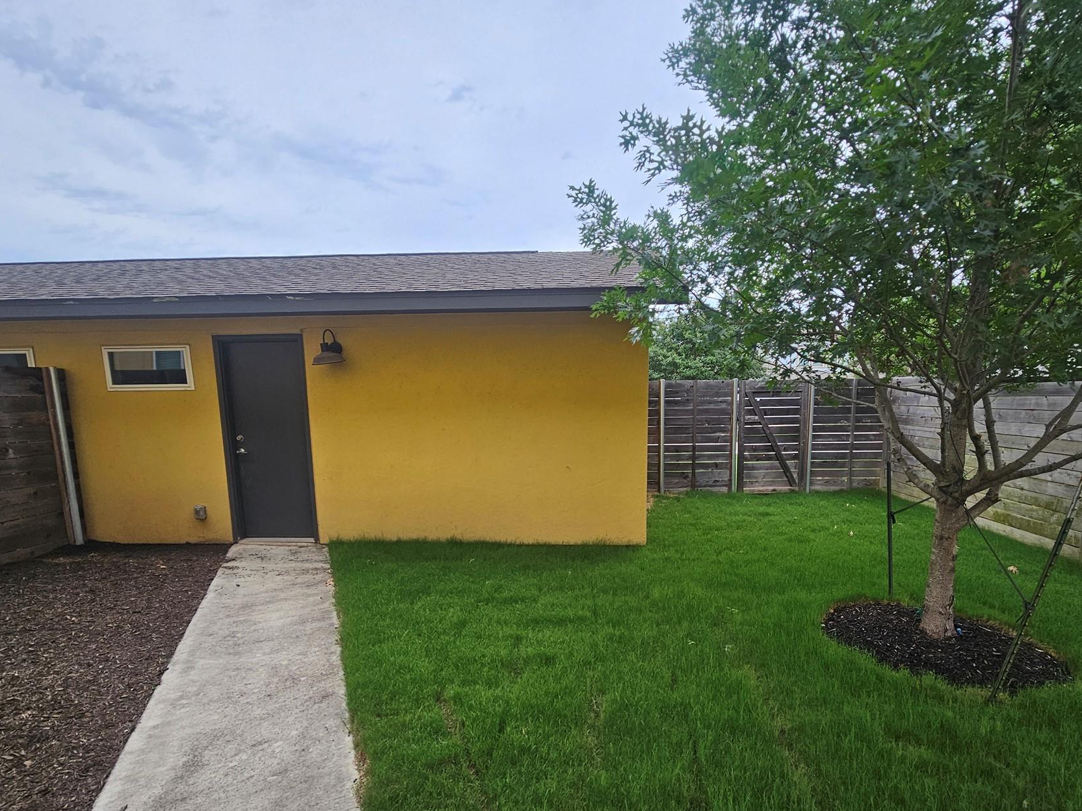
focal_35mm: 16
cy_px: 482
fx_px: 500
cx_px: 588
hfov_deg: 94.3
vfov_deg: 77.3
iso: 50
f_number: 2.2
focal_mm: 2.2
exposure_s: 1/133
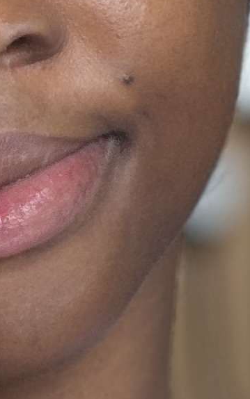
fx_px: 1863
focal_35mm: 171
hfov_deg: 7.6
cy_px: 142
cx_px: -22
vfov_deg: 12.2
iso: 125
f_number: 1.9
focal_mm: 2.71
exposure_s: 1/60
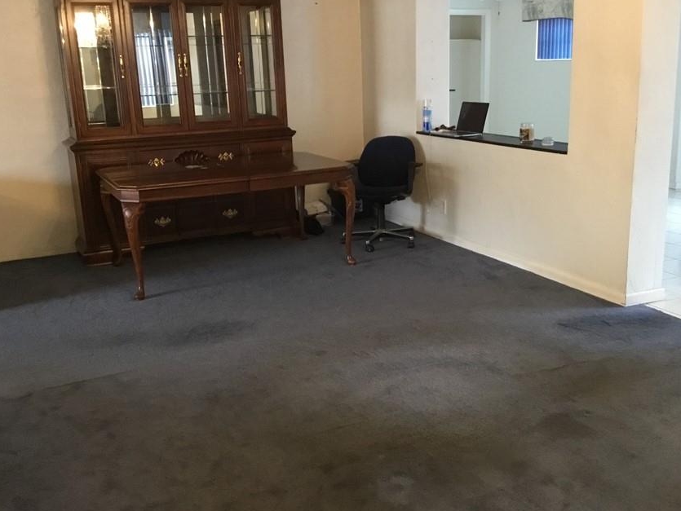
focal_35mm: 38
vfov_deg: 37.7
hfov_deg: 48.9
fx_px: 748
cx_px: 361
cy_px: 254
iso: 200
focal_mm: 3.3
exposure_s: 1/20
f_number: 2.4
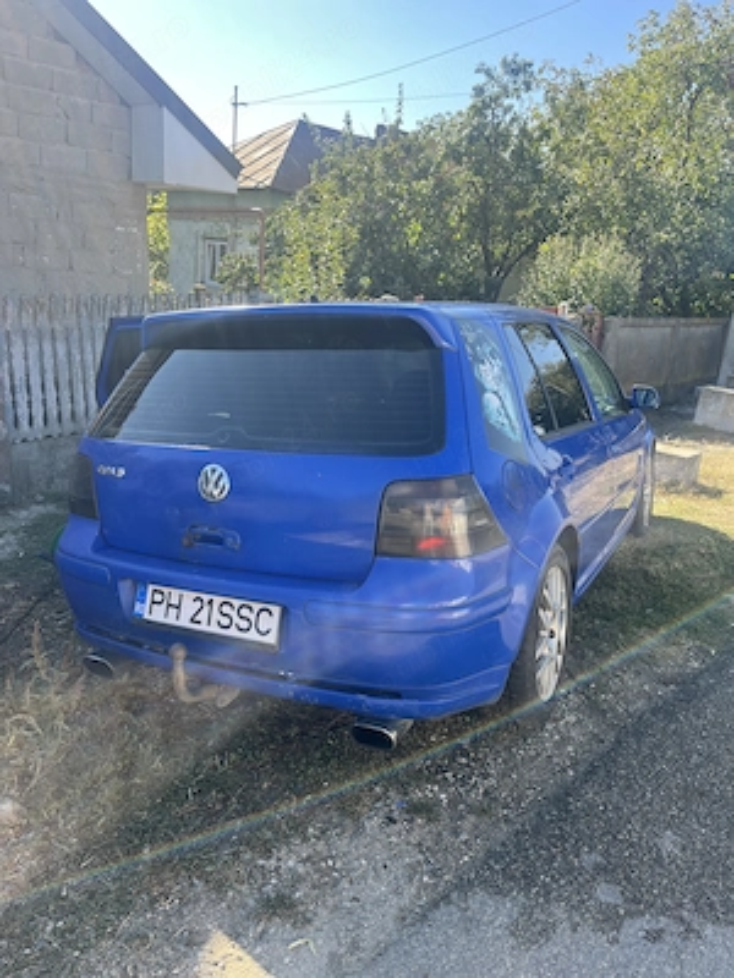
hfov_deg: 53.1
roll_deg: -5.6
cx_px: 367
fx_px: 735
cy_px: 489
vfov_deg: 67.3
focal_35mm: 26
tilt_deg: -16.9
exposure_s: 1/510
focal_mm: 5.1
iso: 50
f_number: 1.6
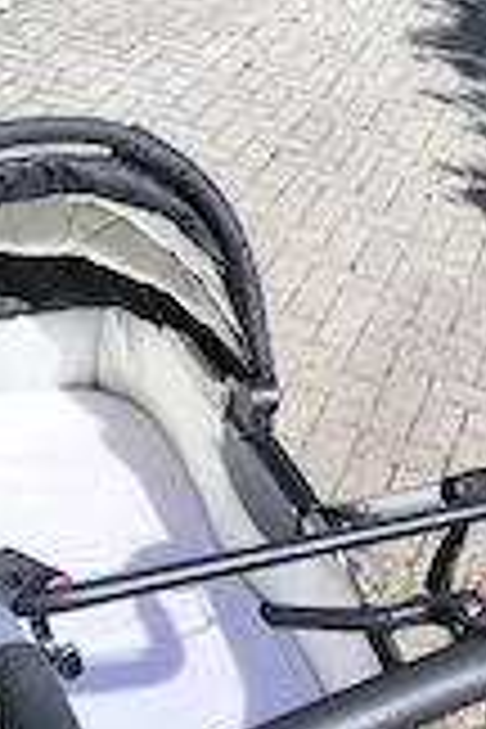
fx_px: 1195
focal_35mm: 59
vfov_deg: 33.4
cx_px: 302
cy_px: 531
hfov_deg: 22.9
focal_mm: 6.14
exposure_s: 1/1250
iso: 50
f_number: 1.65
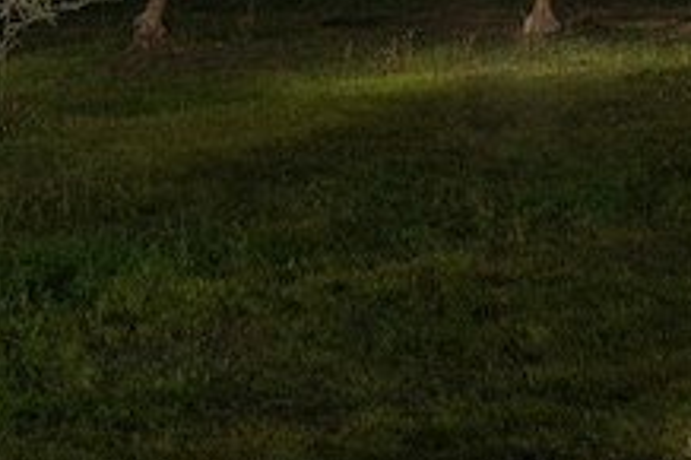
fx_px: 2819
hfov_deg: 13.9
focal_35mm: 147
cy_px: -439
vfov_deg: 8.8
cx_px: 184
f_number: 8
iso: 200
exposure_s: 30
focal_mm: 32
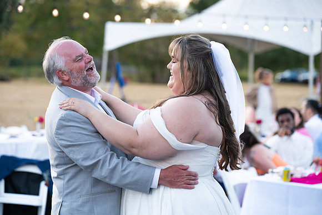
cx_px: 161
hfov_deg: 18.1
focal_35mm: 113
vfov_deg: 12.1
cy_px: 108
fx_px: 1011
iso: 1600
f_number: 3.5
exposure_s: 1/500
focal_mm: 113
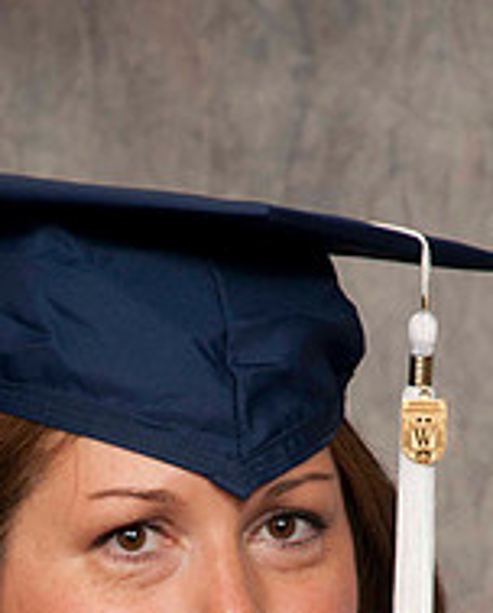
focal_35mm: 401
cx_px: 148
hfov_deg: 3.9
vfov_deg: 4.8
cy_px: 665
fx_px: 7290
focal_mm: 120
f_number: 5.6
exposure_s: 1/60
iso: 200
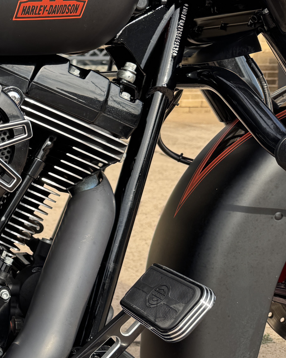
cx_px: -151
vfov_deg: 32.0
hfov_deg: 21.4
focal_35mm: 59
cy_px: 174
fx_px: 624
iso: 80
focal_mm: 6.76
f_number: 1.78
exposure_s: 1/756
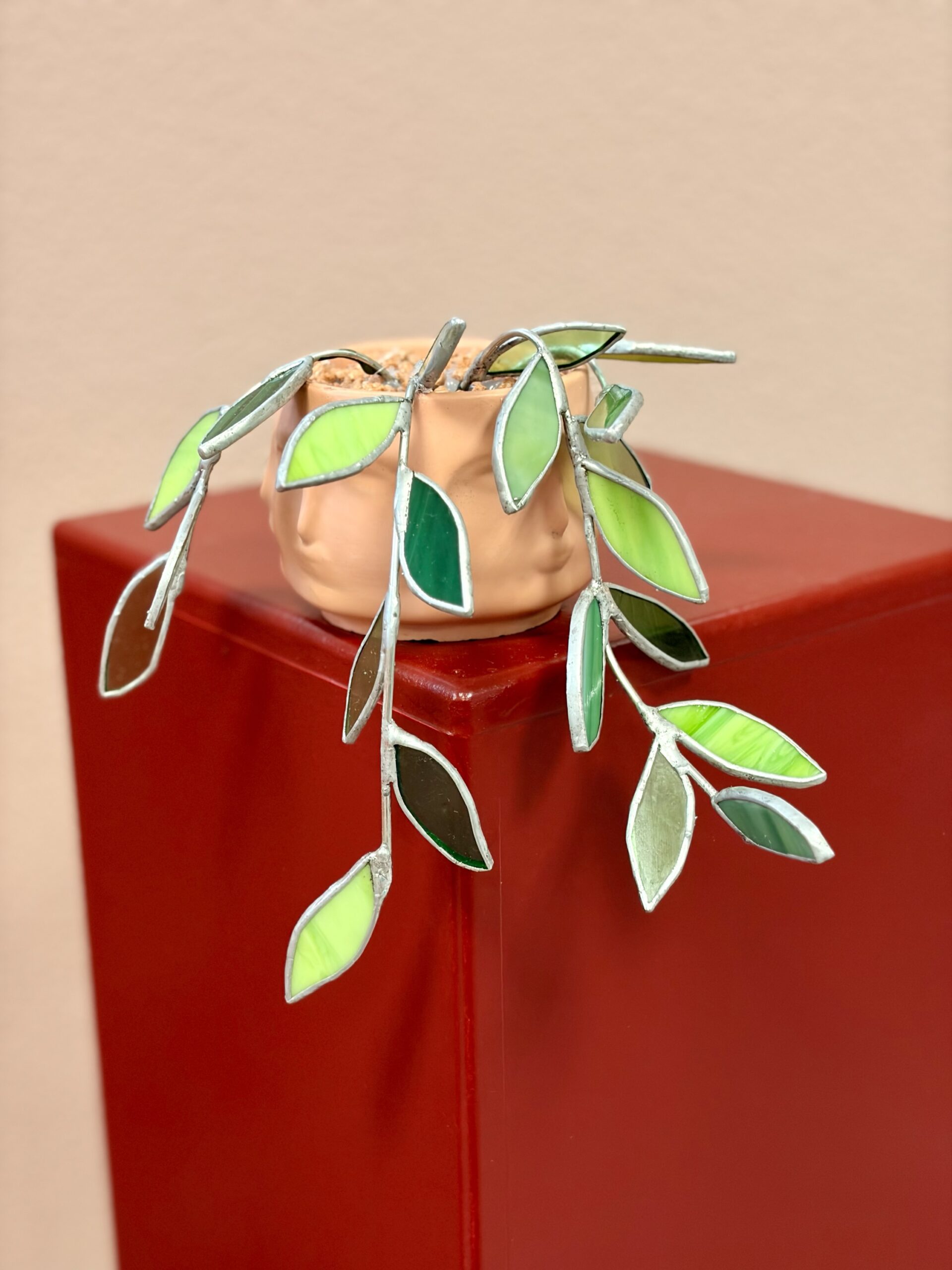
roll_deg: +1.2
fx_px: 1907
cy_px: 635
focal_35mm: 52
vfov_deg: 36.8
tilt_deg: -18.3
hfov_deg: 28.0
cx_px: 476
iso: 125
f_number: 1.6
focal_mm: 5.96
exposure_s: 1/50
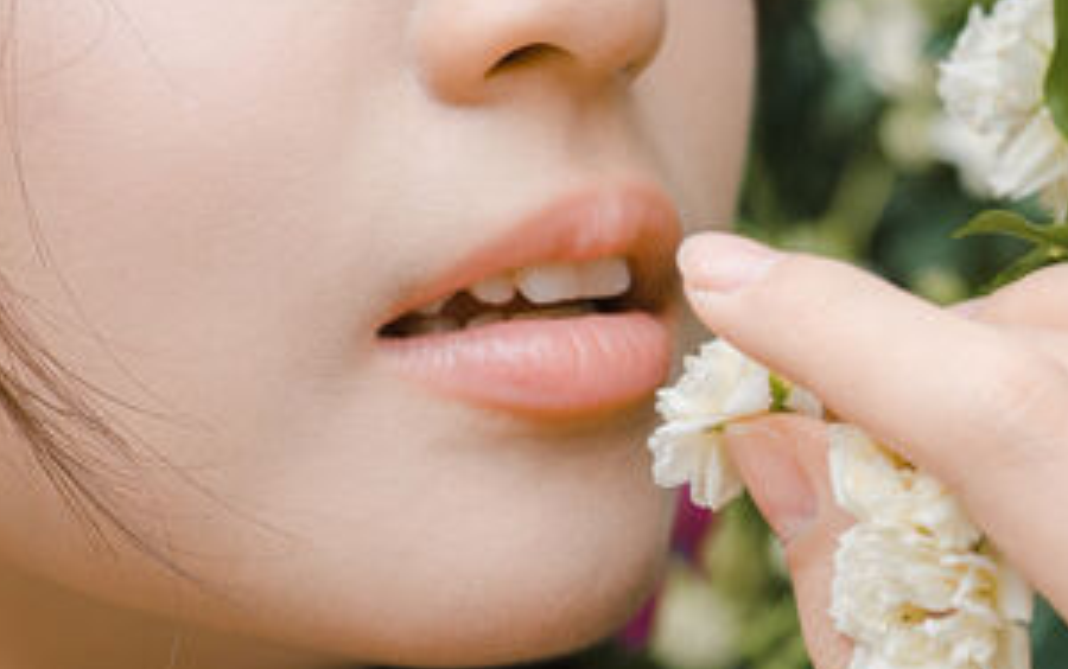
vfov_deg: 7.7
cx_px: 1196
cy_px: 466
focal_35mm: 171
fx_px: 4981
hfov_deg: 12.0
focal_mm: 42
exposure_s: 1/200
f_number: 2.8
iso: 100
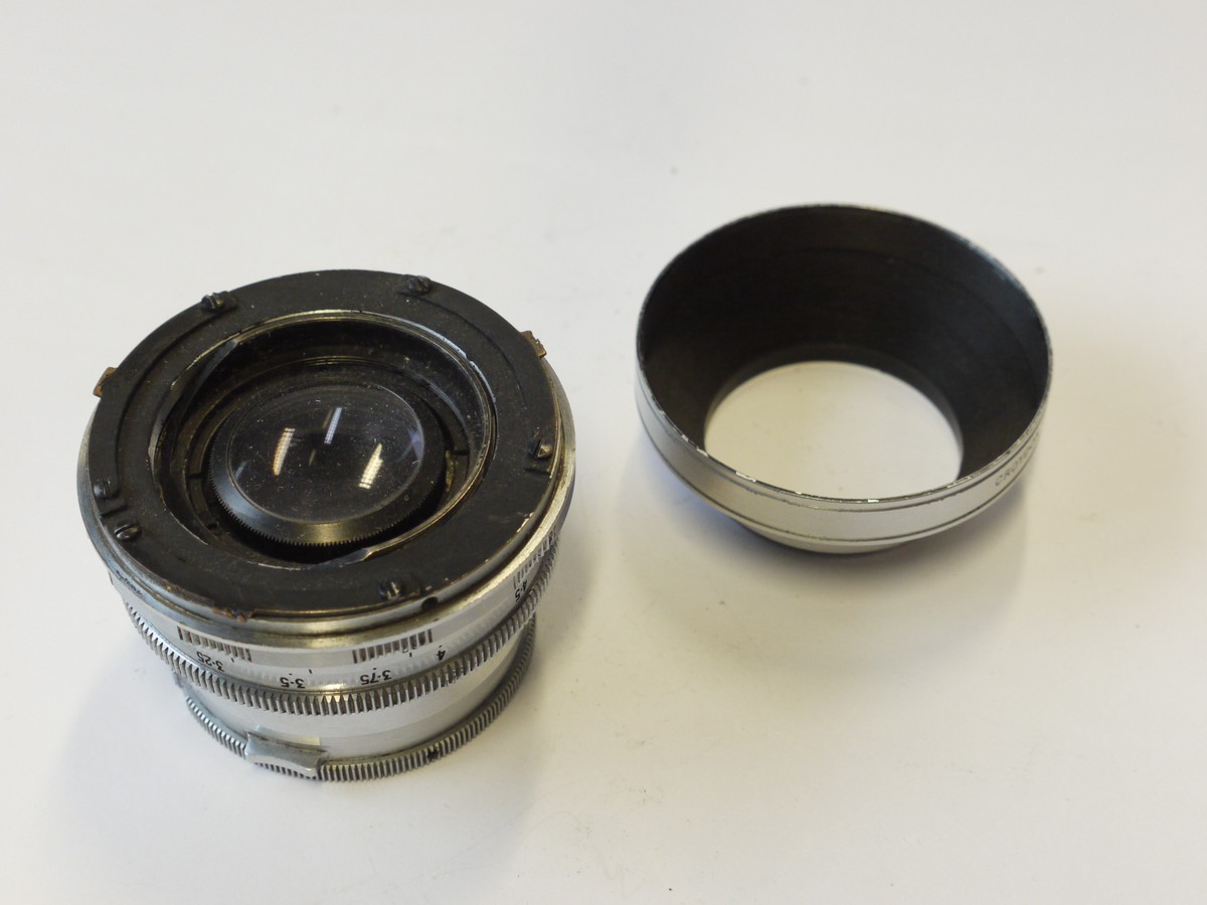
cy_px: 452
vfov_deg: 22.3
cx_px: 604
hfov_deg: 29.4
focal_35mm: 66
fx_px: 2301
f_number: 8
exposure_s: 1/60
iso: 800
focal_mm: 33
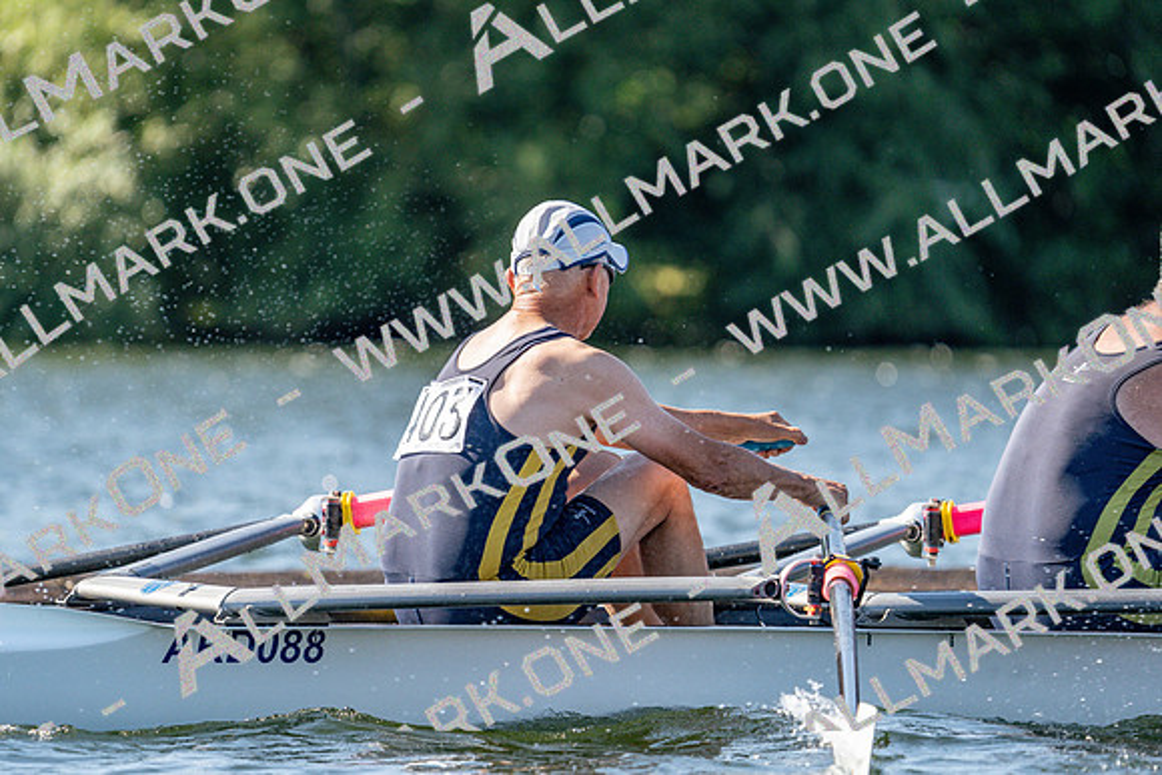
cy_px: 388
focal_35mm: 382
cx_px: 581
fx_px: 12332
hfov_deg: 5.4
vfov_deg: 3.6
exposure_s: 1/1600
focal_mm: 382
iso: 640
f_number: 6.3
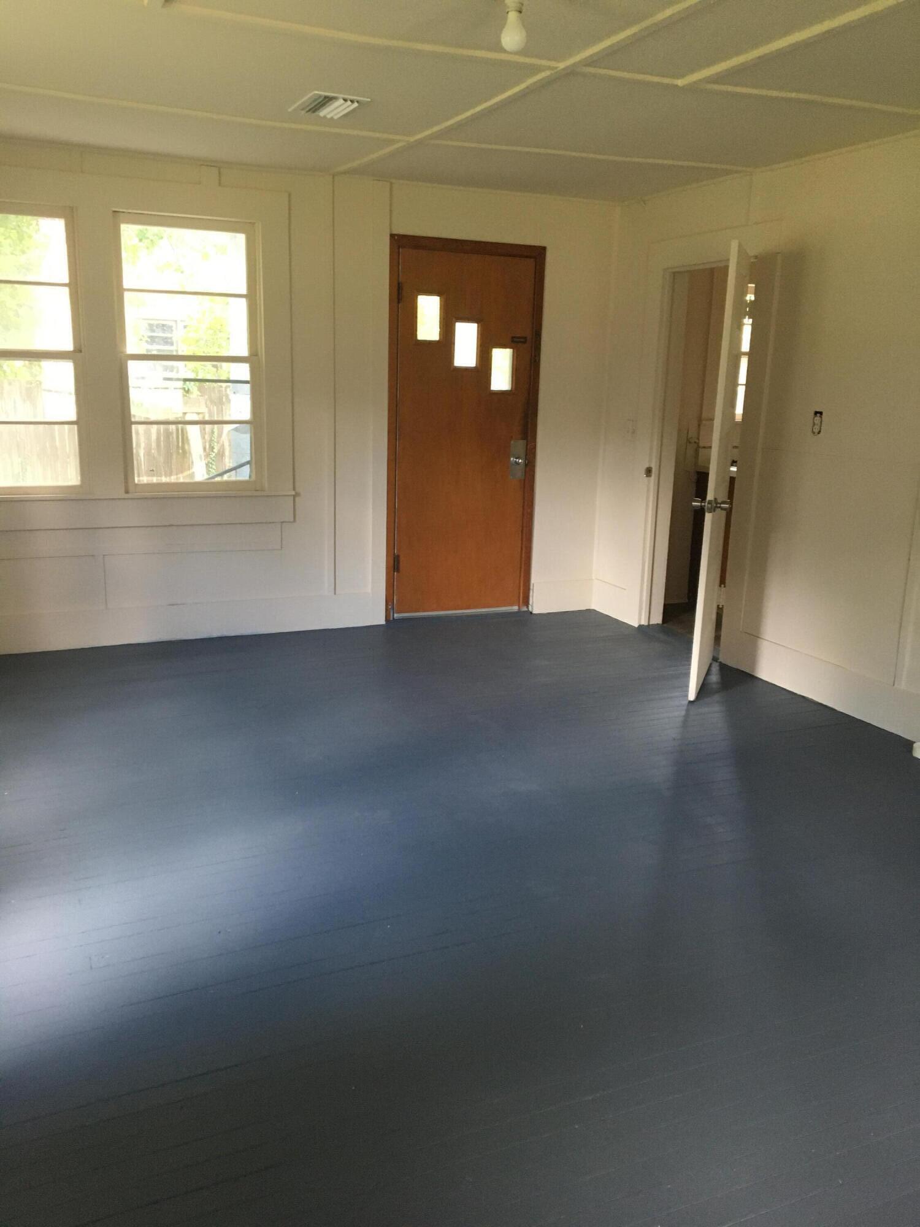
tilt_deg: -13.2
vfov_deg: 61.7
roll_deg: -1.2
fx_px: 1028
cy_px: 614
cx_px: 460
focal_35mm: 29
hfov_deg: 48.2
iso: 160
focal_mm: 4.15
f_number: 2.2
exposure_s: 1/30
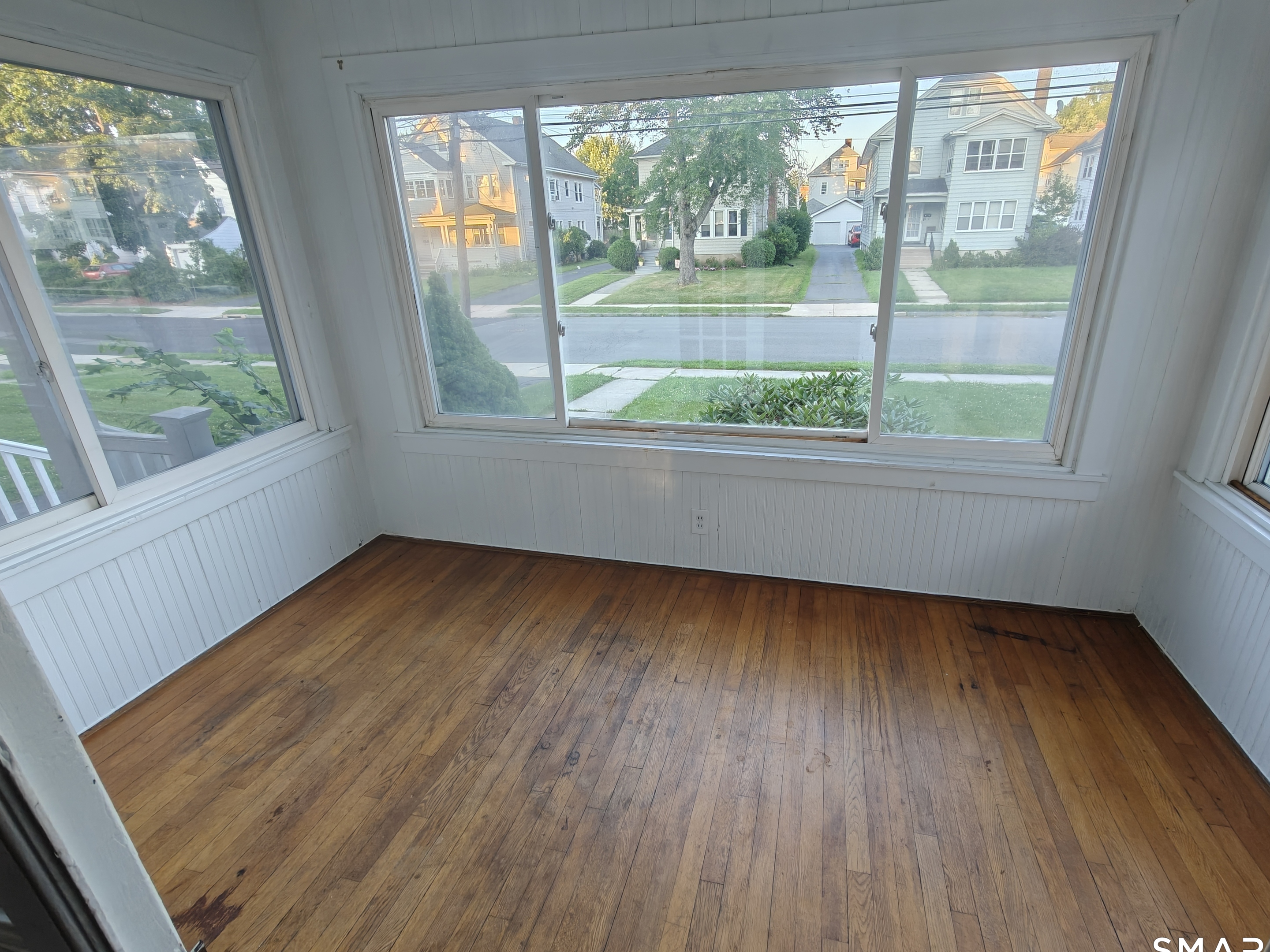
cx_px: 677
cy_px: 465
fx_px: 587
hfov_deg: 94.4
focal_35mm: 16
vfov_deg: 78.1
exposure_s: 1/63
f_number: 2
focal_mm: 2.3
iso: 800
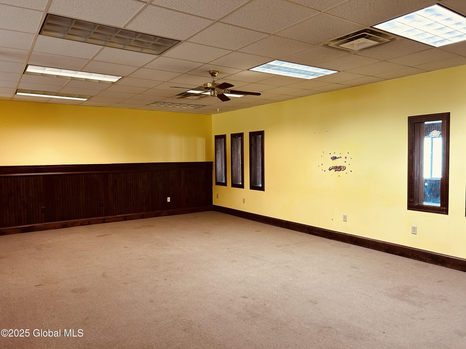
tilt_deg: -3.7
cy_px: 174
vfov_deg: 53.1
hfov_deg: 67.3
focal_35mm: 26
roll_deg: +0.5
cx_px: 233
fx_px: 350
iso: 160
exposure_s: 1/60
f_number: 1.5
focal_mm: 5.7
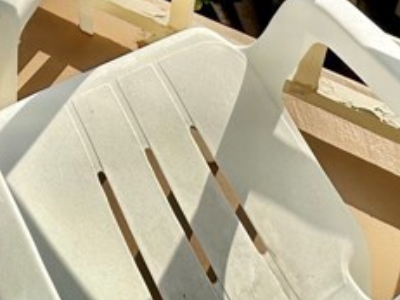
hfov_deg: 29.8
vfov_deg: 16.7
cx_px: 33
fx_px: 716
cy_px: -323
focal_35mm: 62
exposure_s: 1/1984
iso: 50
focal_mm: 2.22
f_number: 2.2
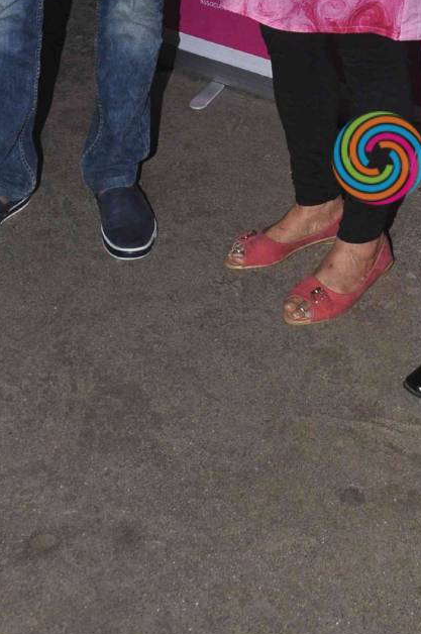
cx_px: 340
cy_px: -143
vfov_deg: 23.0
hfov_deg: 16.8
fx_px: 1412
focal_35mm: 80
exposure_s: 1/200
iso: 640
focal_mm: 21
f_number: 9
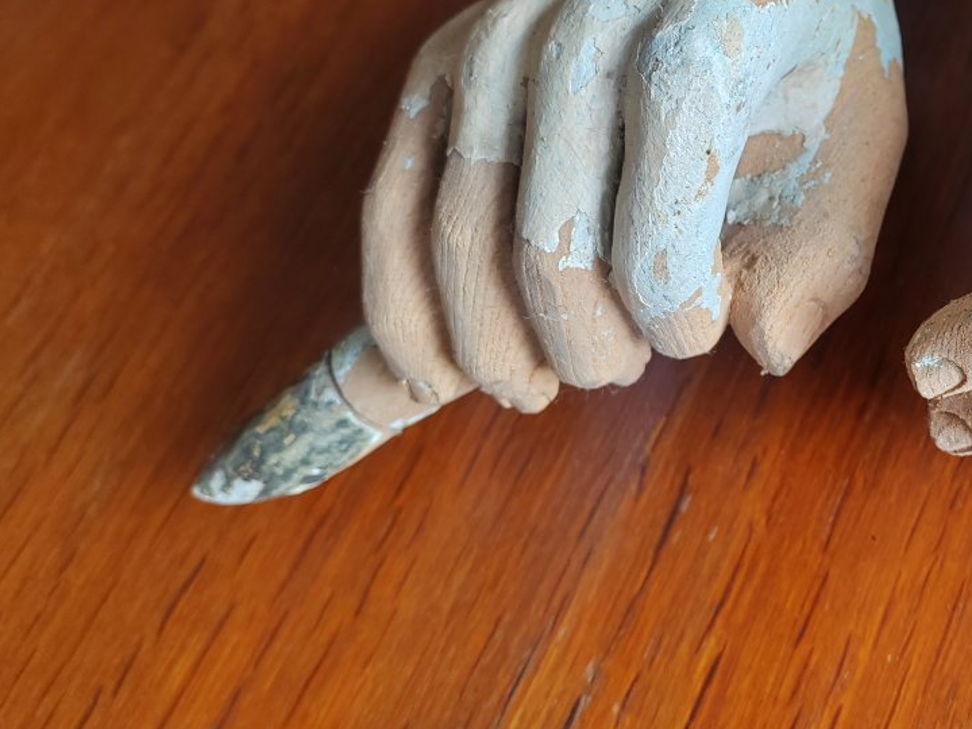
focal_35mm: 45
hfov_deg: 40.1
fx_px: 1264
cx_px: 803
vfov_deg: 32.1
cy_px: 279
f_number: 1.9
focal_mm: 5.52
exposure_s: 1/100
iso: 250
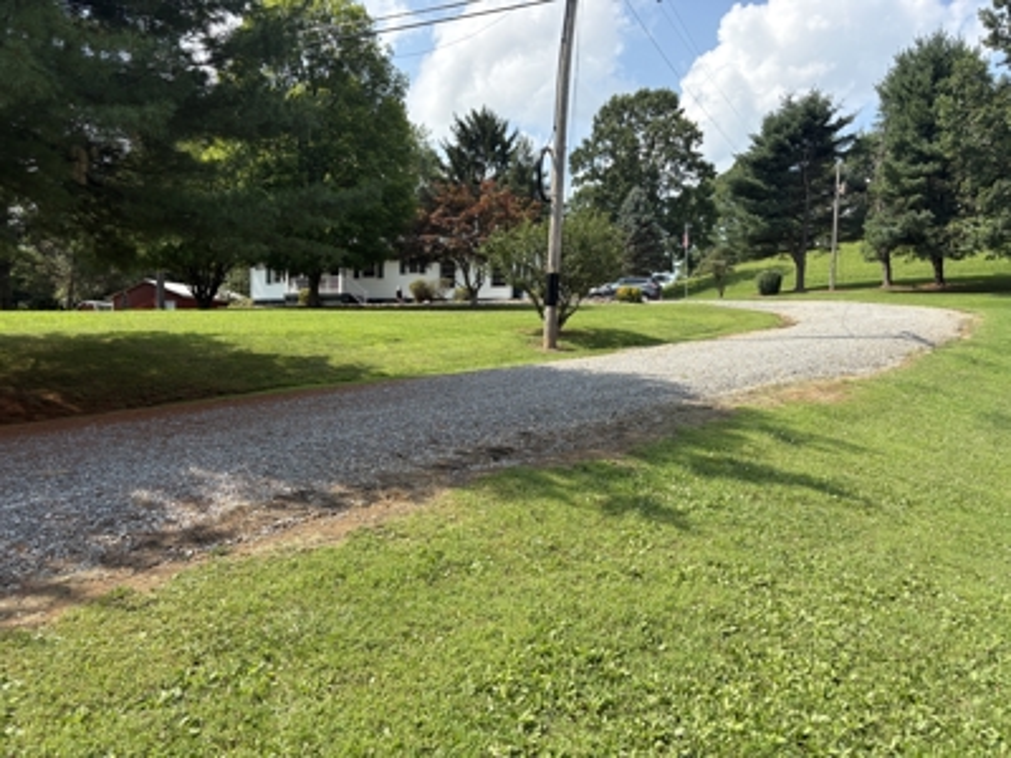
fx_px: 759
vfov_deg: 53.1
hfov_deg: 67.3
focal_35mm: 26
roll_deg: -1.2
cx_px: 506
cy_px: 379
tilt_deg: -1.2
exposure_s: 1/2747
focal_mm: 5.96
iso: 64
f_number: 1.6
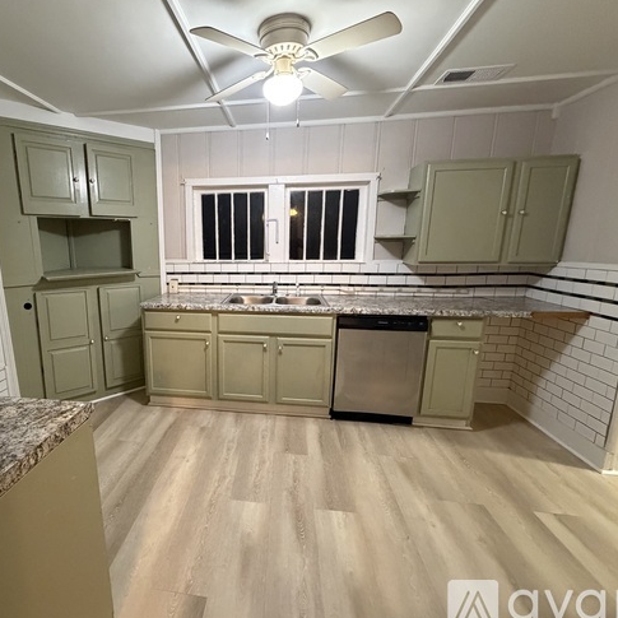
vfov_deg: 84.0
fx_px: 343
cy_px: 312
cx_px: 229
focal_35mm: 17
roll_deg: +0.9
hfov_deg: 82.3
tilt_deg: -12.8
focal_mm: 2.22
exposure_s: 1/60
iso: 800
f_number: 2.2
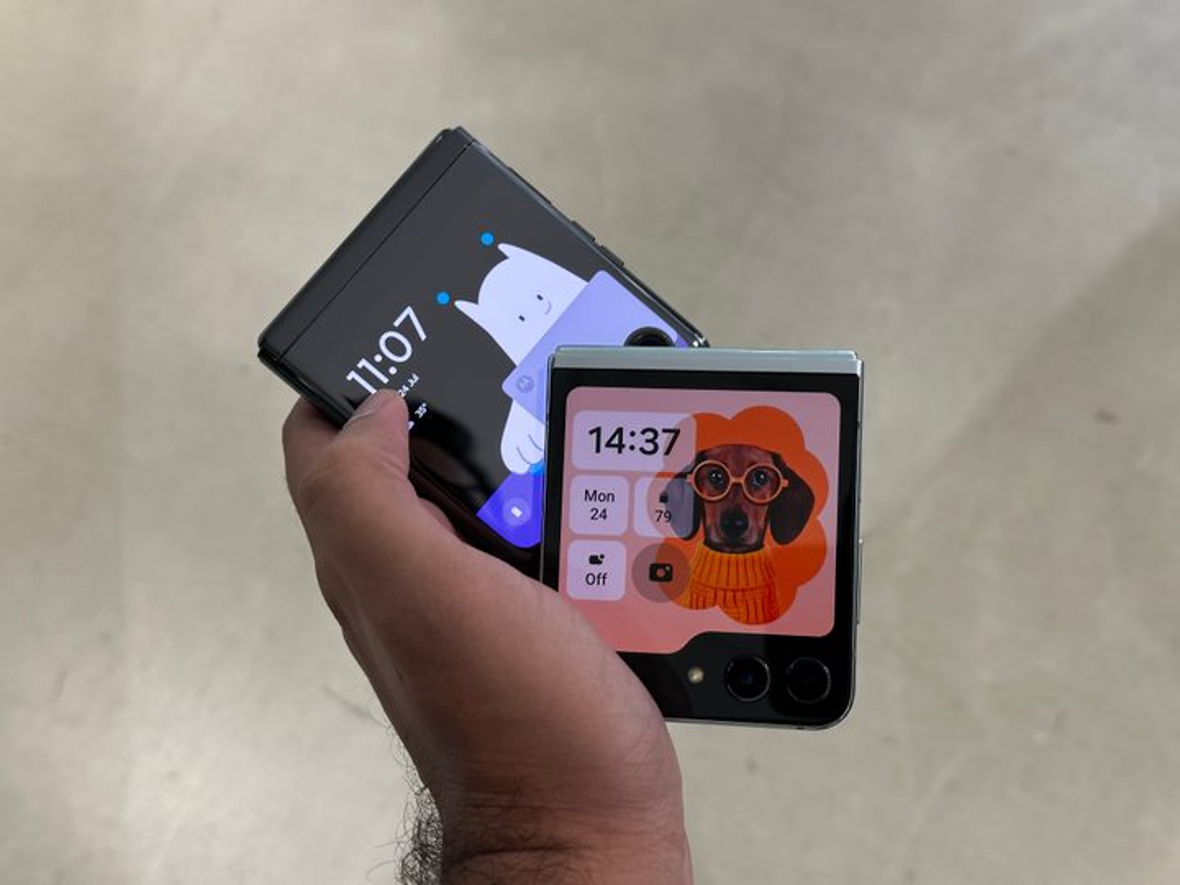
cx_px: 590
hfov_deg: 39.7
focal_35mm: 48
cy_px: 442
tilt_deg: -60.3
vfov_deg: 30.3
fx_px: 1636
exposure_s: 1/120
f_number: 1.78
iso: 80
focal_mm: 6.86
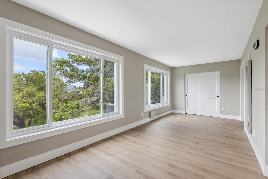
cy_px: 90
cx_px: 134
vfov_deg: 73.7
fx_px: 119
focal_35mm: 16
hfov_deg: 96.7
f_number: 8
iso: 400
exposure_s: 1/60
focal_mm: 16
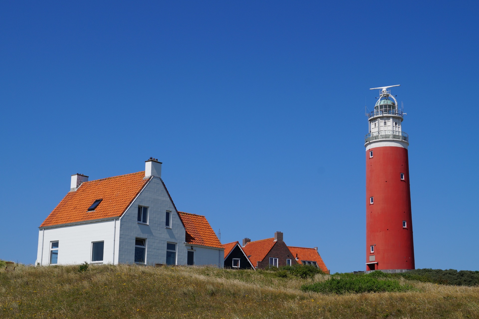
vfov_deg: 25.7
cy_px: 160
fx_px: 698
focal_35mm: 52
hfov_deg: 37.9
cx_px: 240
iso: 100
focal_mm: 35
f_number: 11
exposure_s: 1/320
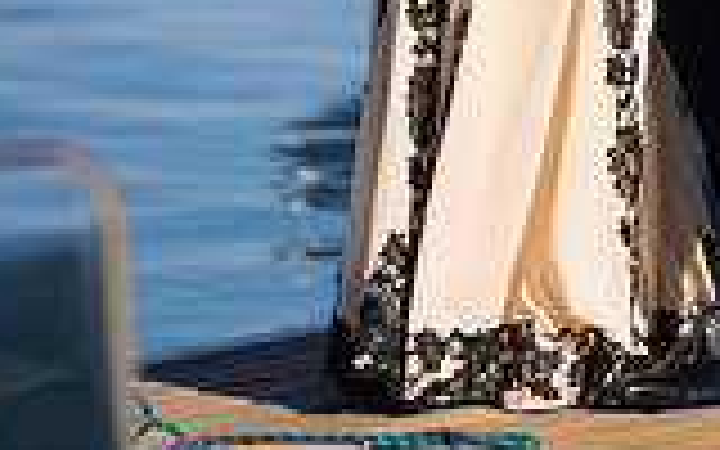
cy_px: -382
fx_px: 10989
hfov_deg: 3.8
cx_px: 549
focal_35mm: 560
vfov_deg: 2.3
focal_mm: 195
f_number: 2.8
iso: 200
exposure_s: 1/5000
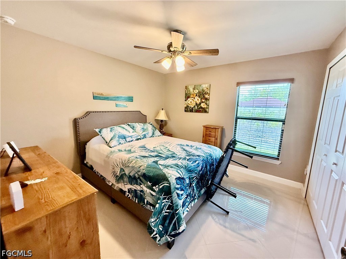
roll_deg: -2.6
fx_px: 140
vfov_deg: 85.7
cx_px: 173
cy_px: 130
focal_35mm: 14
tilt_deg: -9.6
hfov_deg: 102.1
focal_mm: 2.22
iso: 400
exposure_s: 1/120
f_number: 2.2
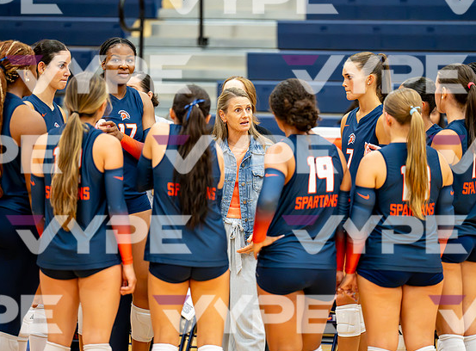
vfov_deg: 6.3
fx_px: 3185
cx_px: 252
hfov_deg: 8.5
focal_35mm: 233
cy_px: 176
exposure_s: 1/800
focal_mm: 200
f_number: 2.8
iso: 11400
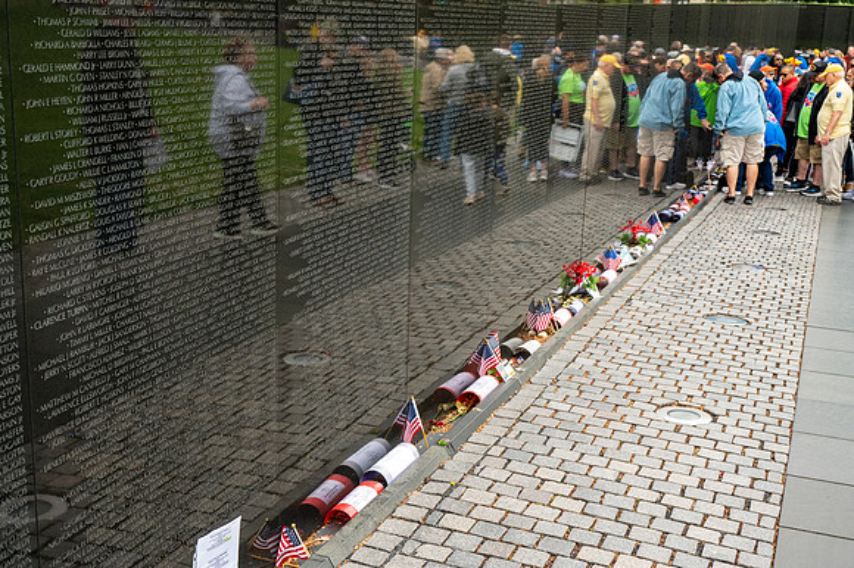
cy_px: 284
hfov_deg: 45.5
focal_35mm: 43
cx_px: 427
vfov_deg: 31.2
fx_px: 1019
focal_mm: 43
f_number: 8
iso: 2000
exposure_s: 1/640
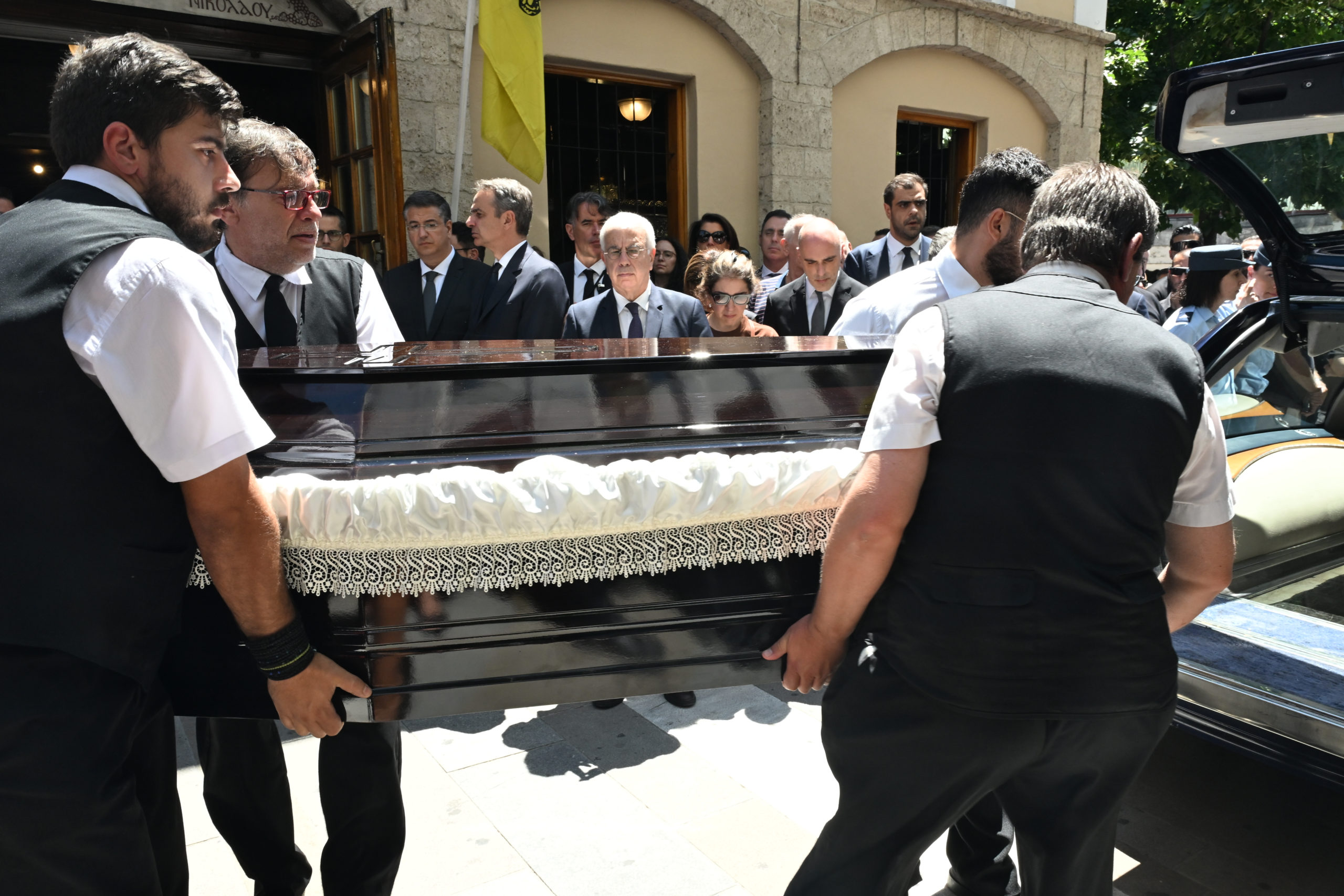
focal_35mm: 26
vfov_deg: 49.6
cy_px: 448
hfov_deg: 69.4
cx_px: 672
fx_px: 971
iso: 1250
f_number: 16
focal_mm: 26
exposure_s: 1/200
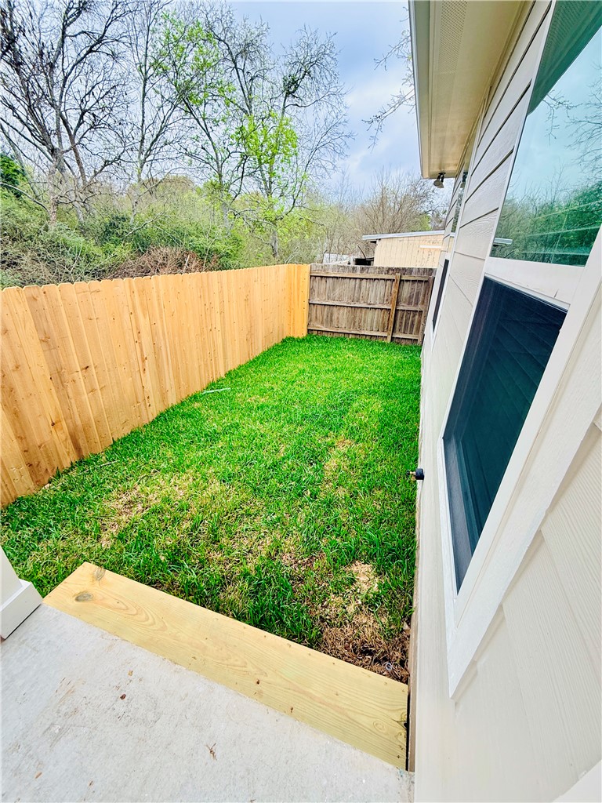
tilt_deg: -26.7
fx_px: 325
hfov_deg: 85.7
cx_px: 301
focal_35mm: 14
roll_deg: -1.6
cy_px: 402
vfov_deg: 102.1
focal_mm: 2.22
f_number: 2.2
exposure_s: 1/99
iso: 64
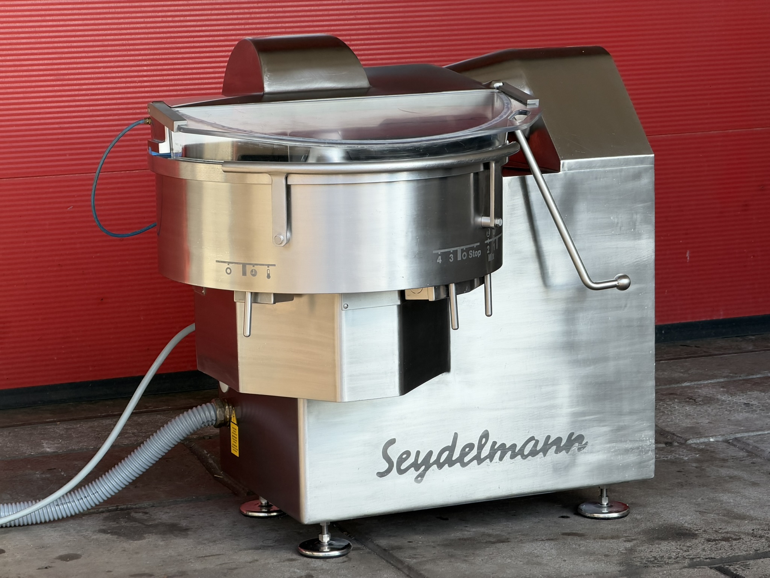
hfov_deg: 19.6
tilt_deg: -9.2
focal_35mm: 100
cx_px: 385
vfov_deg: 14.8
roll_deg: +1.5
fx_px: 2224
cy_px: 289
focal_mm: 16.89
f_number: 2.8
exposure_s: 1/204
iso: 50
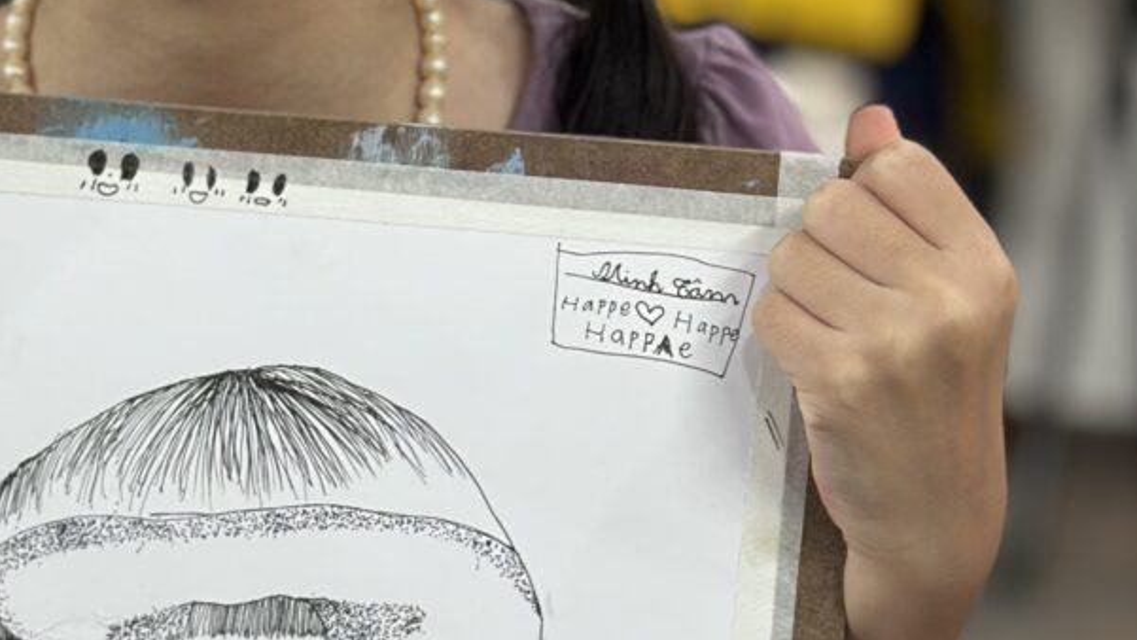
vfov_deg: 10.4
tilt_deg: -10.2
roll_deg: -1.3
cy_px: 12
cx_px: 235
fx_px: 3497
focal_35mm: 116
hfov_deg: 18.3
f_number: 1.78
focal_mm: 6.86
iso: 80
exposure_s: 1/50
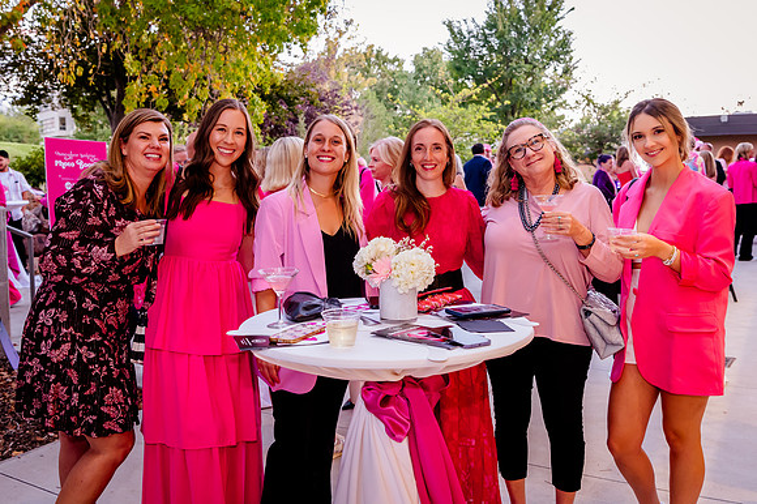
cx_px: 351
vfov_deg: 36.3
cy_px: 216
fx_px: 767
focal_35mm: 37
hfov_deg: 52.5
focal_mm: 32
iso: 3200
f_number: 5
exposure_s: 1/40
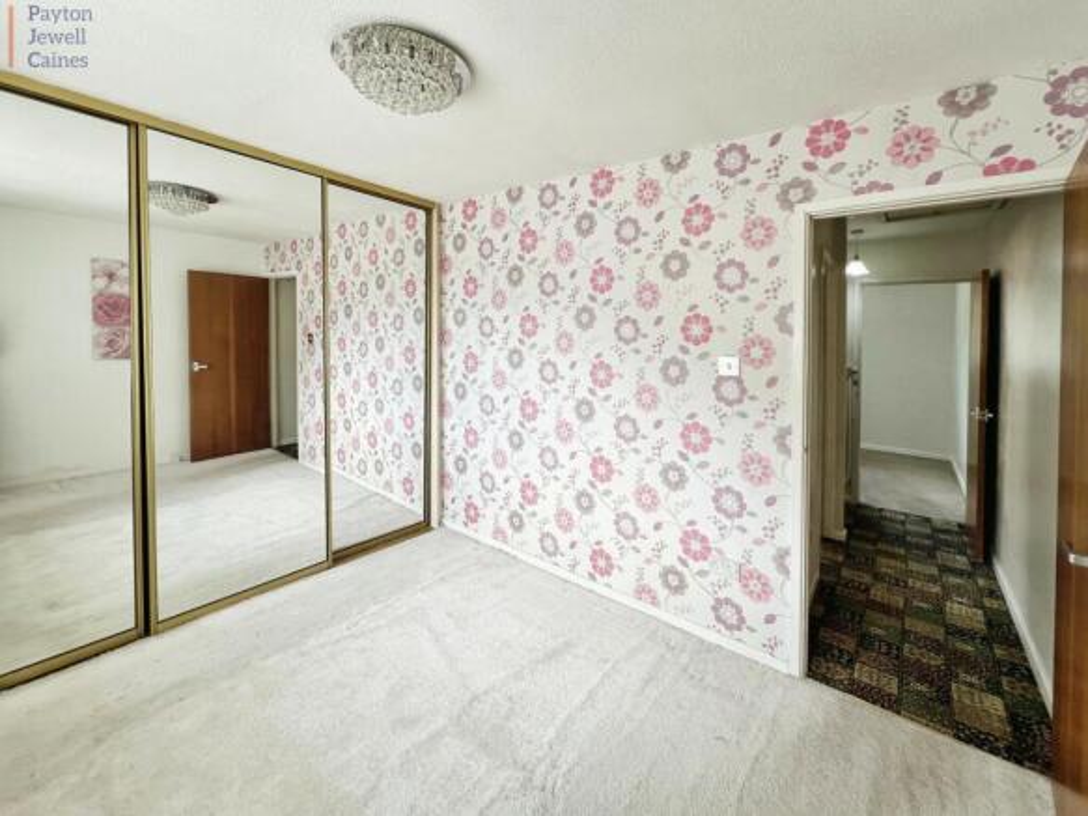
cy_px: 408
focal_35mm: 13
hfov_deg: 106.2
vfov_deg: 89.9
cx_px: 544
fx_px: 409
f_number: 1.8
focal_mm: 1.57
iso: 40
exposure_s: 1/99
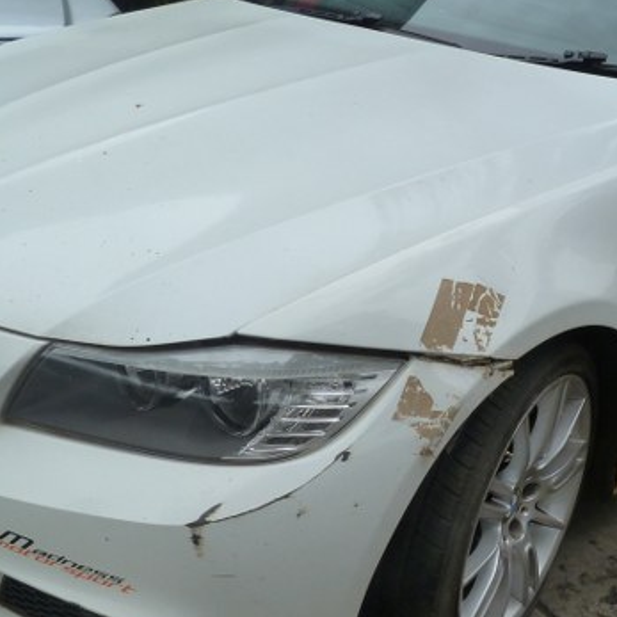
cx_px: 425
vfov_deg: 33.4
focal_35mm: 51
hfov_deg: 33.0
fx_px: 1028
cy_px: 297
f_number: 4.5
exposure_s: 1/250
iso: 125
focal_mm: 4.5
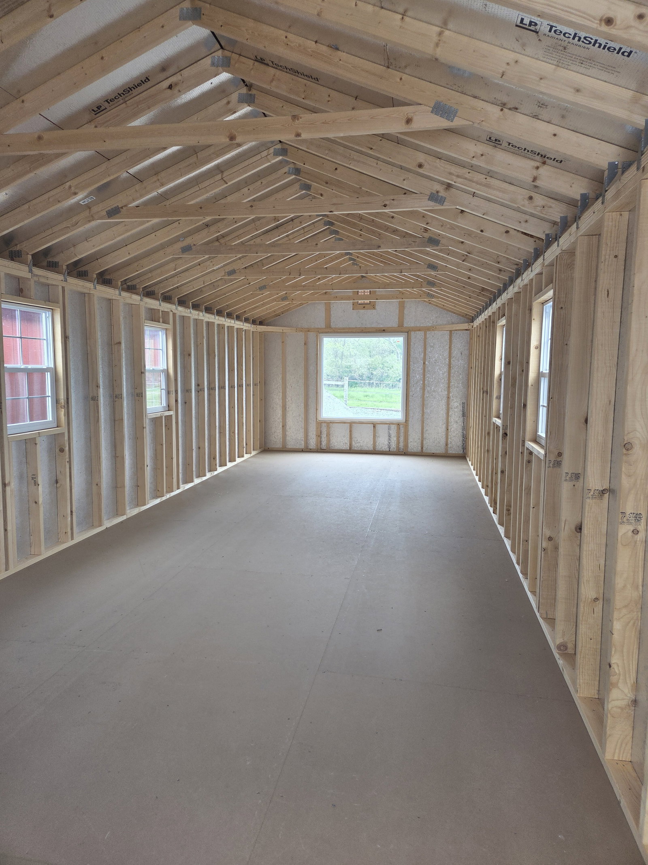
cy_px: 432
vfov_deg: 73.9
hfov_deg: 58.9
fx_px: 574
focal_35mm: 23
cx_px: 324
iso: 80
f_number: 1.8
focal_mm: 5.4
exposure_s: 1/180
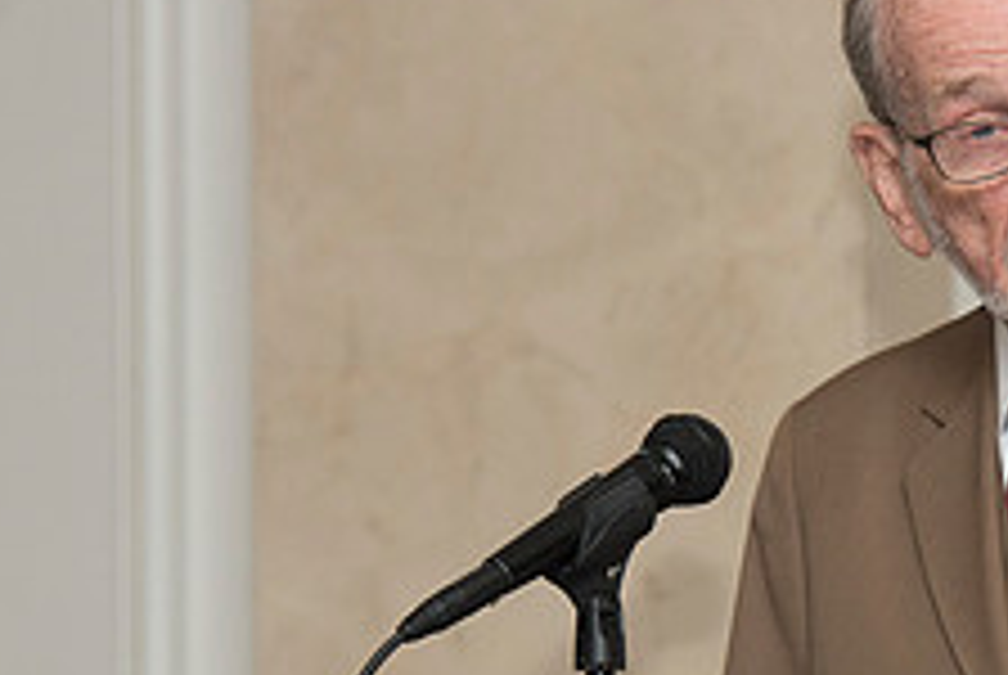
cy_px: 625
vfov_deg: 3.5
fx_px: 11102
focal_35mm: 396
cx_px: 1104
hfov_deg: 5.2
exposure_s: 1/125
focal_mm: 130
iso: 1600
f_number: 5.6
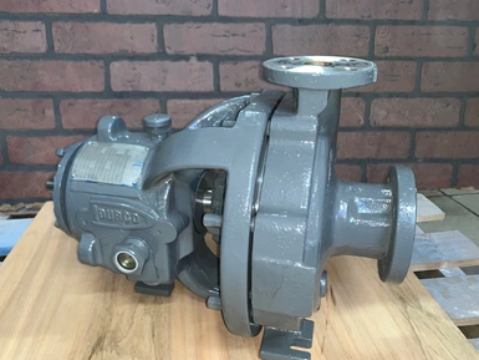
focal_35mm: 27
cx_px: 231
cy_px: 184
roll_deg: +0.0
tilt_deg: -24.9
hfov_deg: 65.3
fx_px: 374
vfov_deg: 51.4
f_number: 1.8
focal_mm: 4.25
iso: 50
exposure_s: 1/6
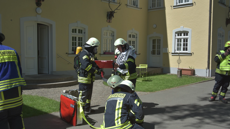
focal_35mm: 38
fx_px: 232
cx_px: 114
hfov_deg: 52.8
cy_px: 71
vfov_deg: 31.2
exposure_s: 1/2000
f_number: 4.8
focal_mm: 24
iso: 125
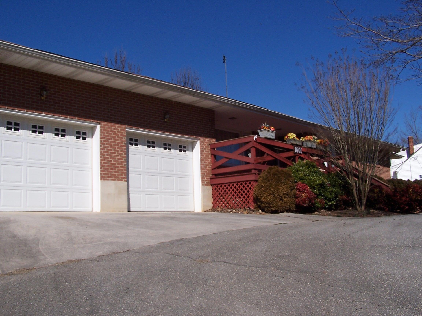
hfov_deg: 49.0
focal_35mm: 38
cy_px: 158
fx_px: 463
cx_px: 211
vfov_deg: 37.7
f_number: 5.6
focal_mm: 6.3
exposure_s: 1/750
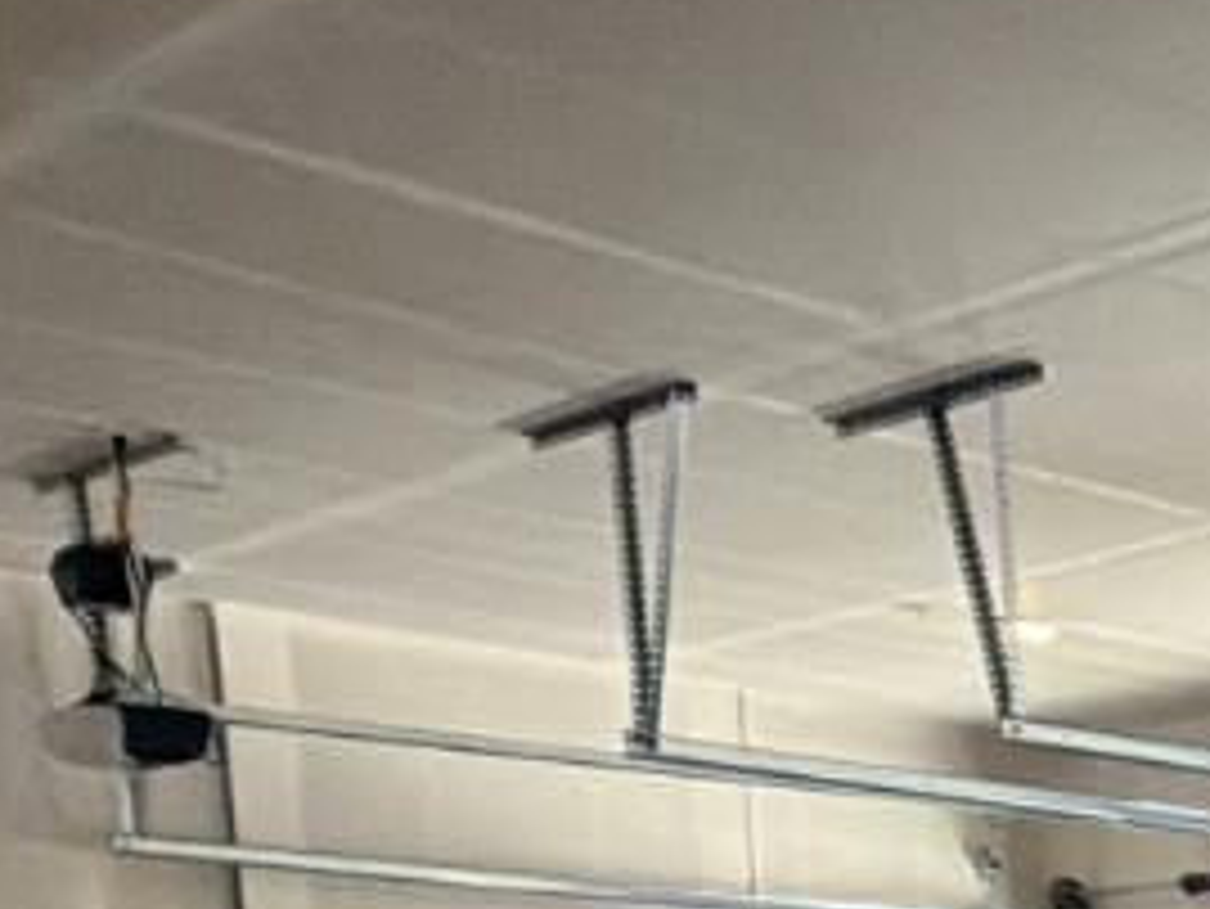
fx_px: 2728
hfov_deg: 20.0
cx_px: 2024
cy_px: 1672
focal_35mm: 78
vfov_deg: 15.9
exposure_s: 1/120
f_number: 2.2
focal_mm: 2.22
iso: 250
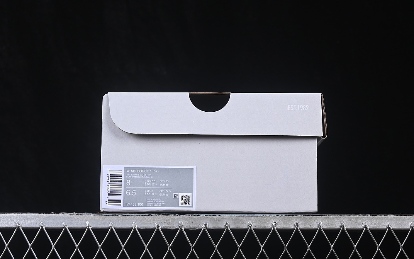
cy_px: 127
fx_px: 869
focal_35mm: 77
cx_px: 208
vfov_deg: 16.9
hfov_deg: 26.8
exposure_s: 1/80
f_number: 8
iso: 160
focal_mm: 50
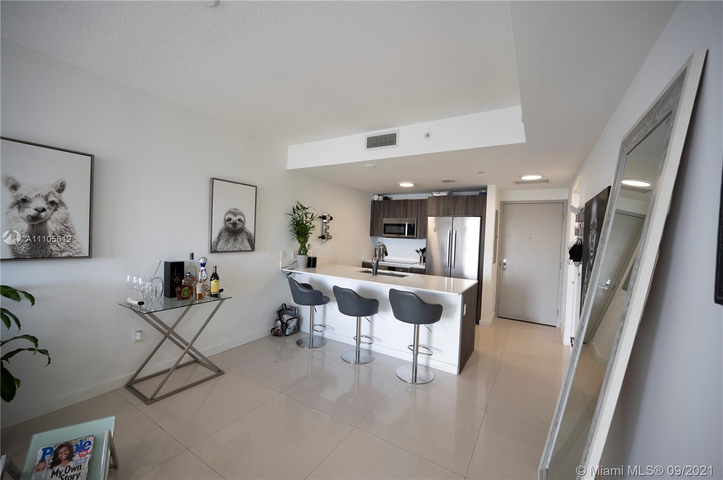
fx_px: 281
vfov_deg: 81.1
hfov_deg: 104.3
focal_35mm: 14
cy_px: 240
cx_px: 362
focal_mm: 14
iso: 100
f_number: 4
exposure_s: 1/15
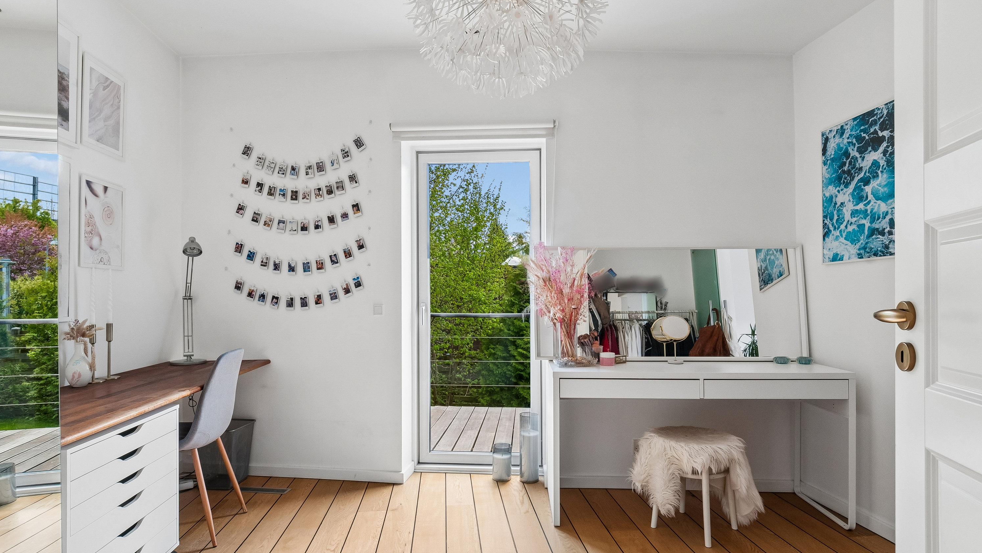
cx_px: 489
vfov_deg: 58.3
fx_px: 495
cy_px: 286
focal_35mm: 19
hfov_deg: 89.6
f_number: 10
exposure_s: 1/20
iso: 200
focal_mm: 12
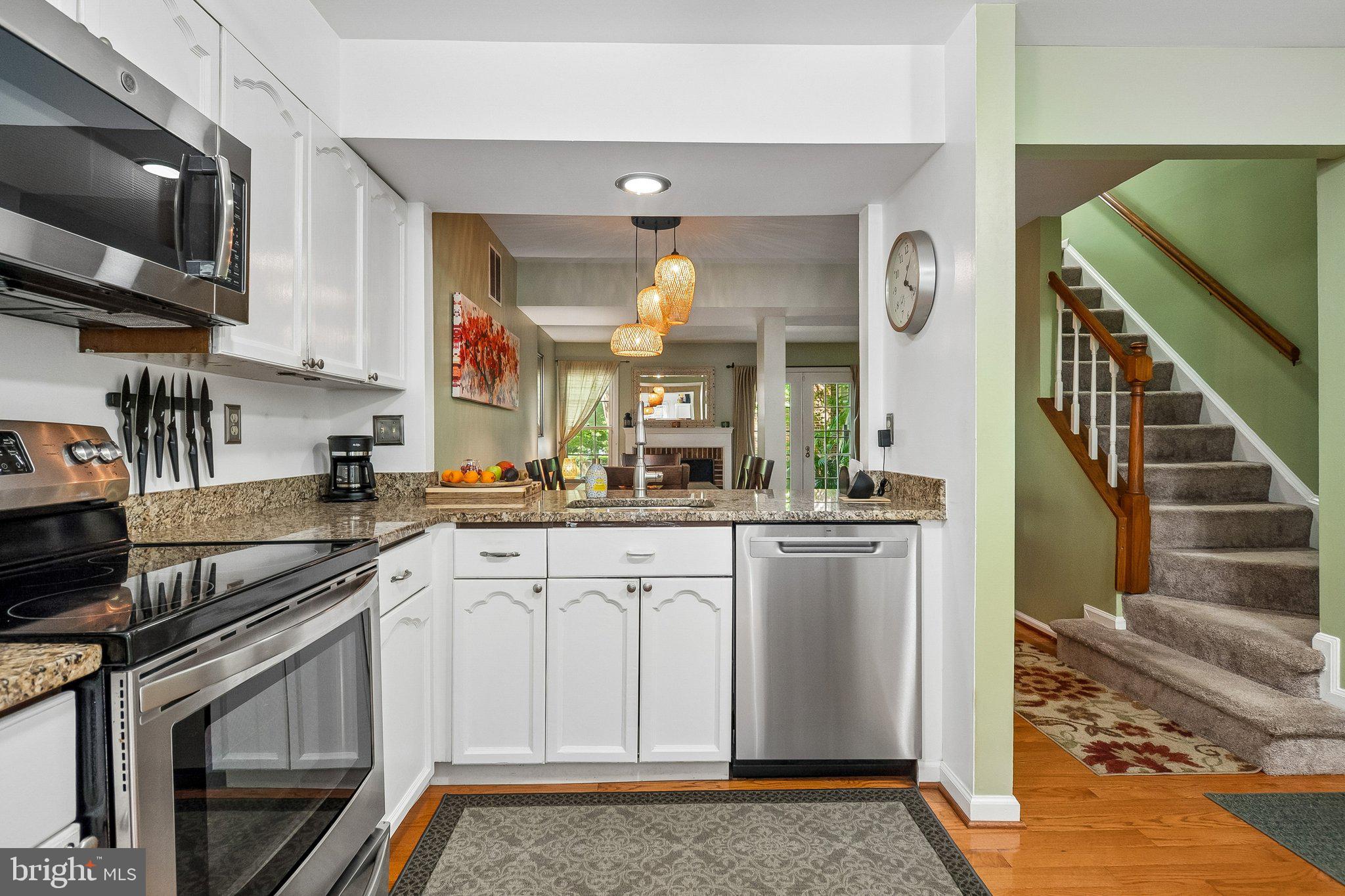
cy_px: 448
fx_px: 672
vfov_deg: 67.4
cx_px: 672
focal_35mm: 18
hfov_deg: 90.0
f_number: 5.6
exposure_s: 1/30
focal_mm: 12
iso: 400
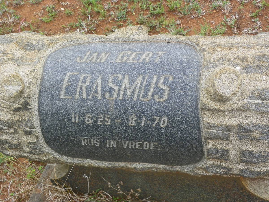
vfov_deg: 23.7
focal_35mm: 62
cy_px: 101
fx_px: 482
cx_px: 134
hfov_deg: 31.2
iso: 64
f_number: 4
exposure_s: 1/160
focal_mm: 11
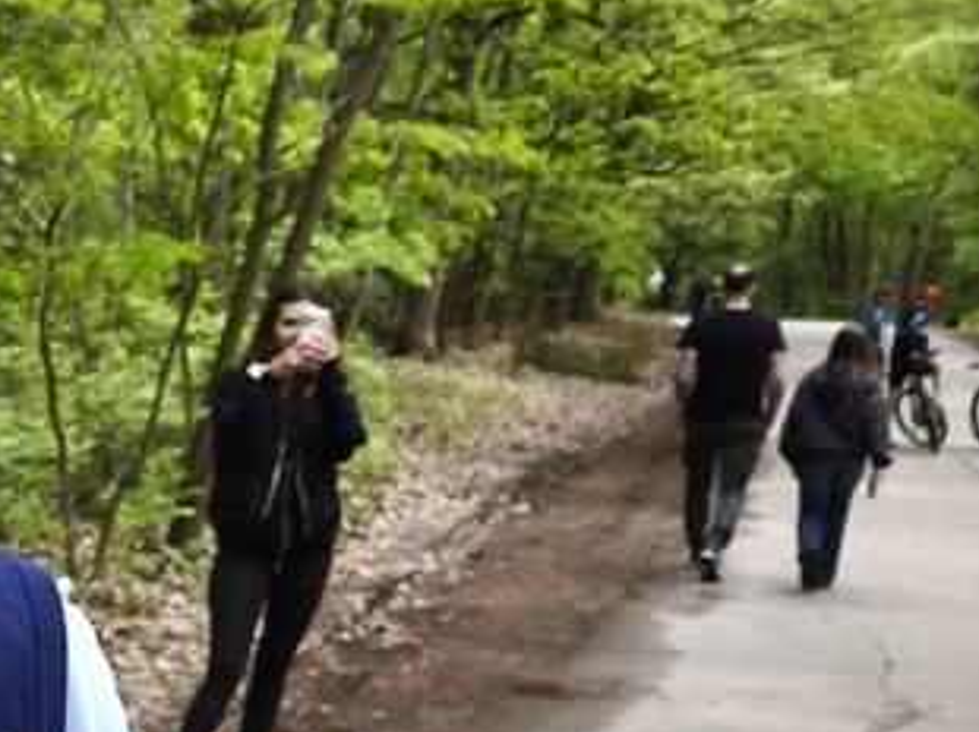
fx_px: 2148
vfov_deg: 18.9
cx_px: -537
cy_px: 726
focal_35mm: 76
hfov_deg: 21.2
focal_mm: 6.57
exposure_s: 1/160
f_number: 1.6
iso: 50
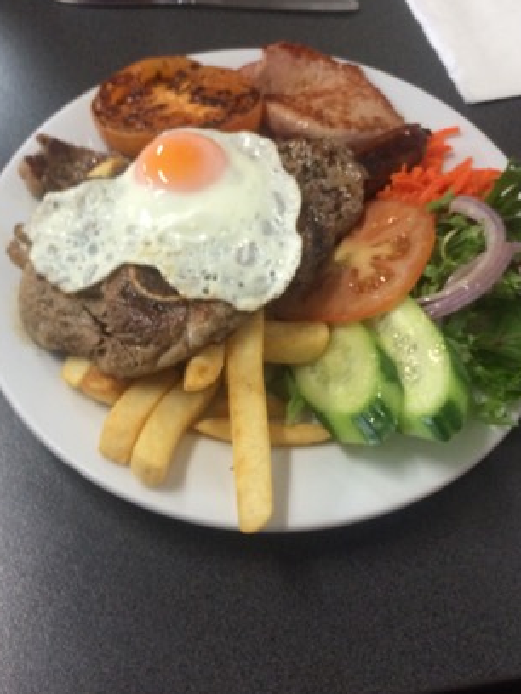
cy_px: 291
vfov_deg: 49.9
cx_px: 245
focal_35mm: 37
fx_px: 743
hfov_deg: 38.7
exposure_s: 1/33
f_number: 2.2
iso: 250
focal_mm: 4.15
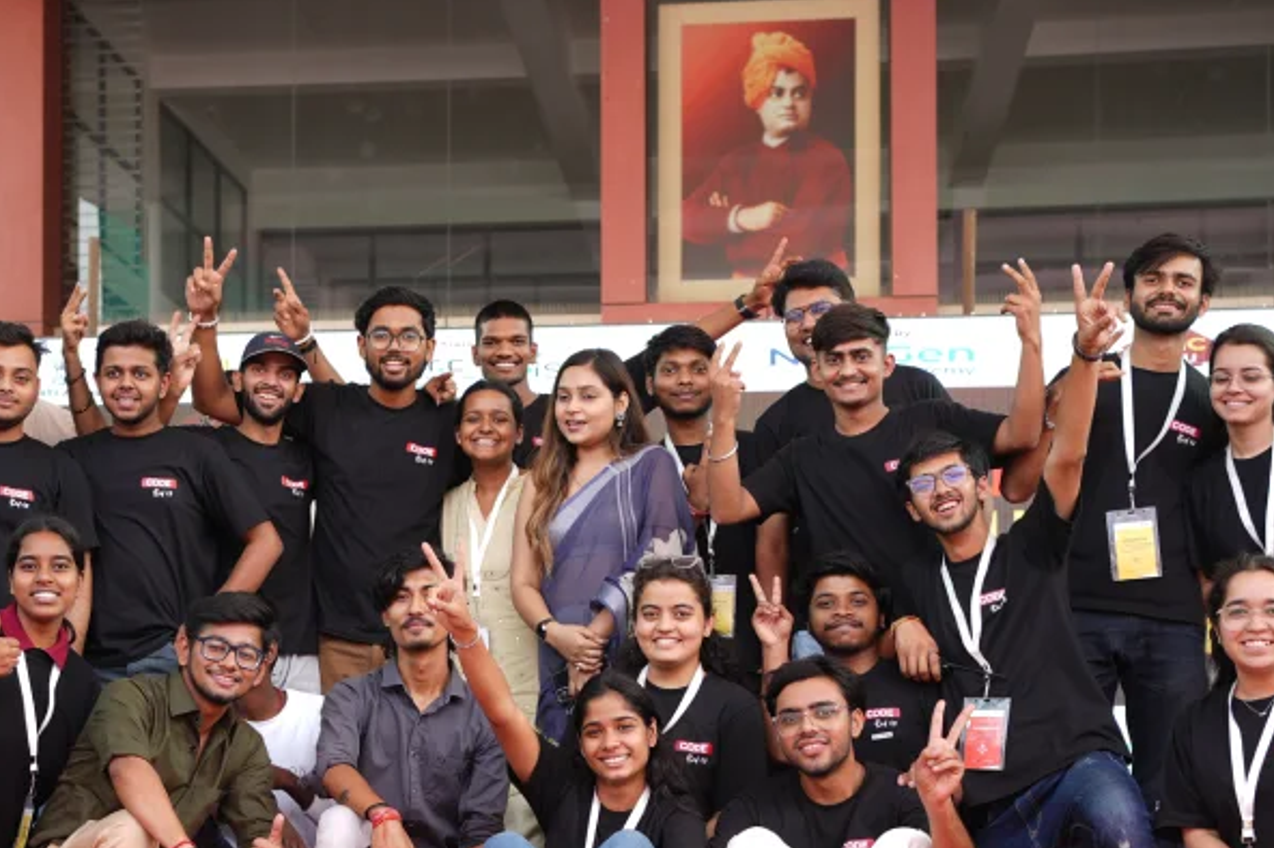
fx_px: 2511
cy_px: 717
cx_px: 437
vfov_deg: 18.9
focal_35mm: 71
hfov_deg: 28.3
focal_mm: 35
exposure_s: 1/60
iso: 80
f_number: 3.2
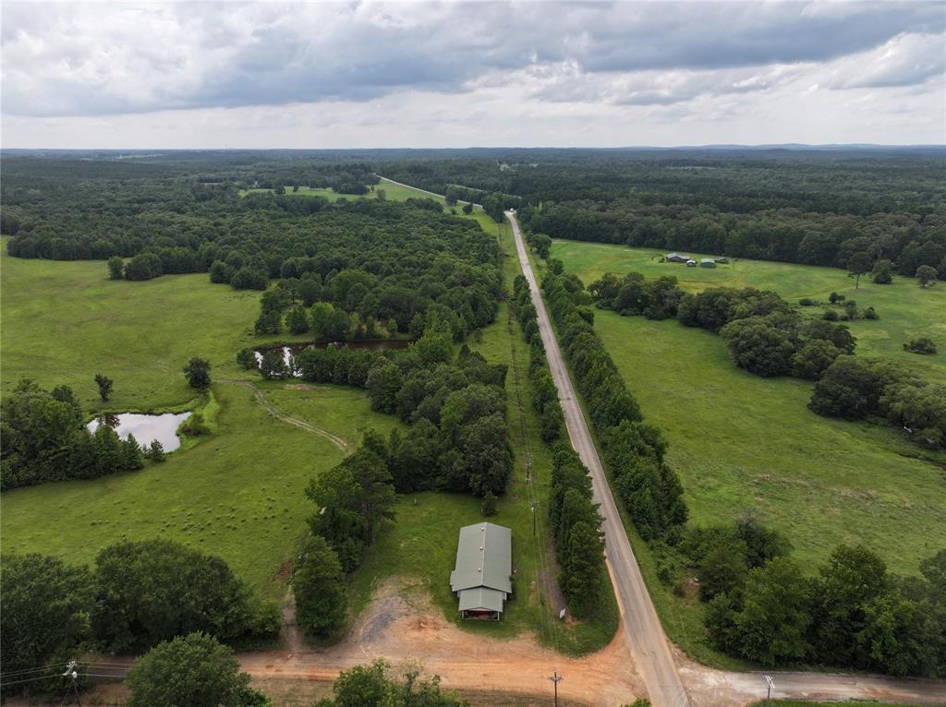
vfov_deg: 56.7
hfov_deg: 71.6
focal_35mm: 24
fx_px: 655
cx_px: 473
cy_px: 354
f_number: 2.8
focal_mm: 12.29
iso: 150
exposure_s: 1/80
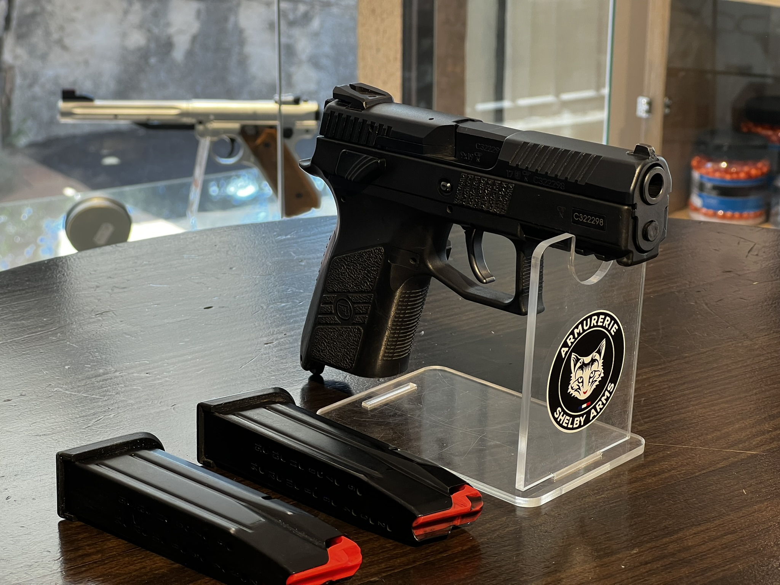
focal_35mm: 77
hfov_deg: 25.3
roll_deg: +0.0
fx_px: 1735
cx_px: 390
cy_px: 292
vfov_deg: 19.1
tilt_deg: -19.3
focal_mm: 9
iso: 100
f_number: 2.8
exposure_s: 1/100
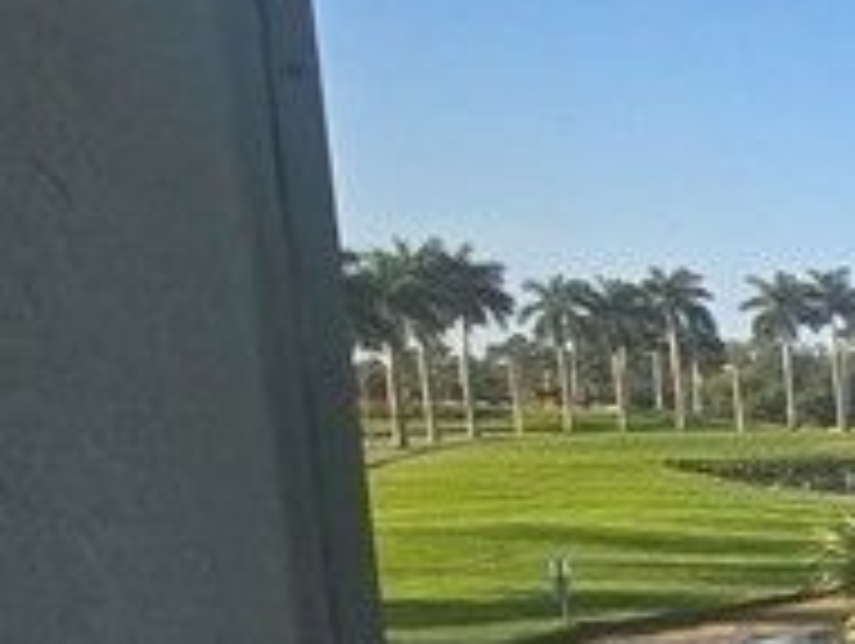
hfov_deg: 14.6
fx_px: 1731
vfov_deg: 20.2
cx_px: 2124
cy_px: 680
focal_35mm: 70
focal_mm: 2.2
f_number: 2.2
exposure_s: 1/2000
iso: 160
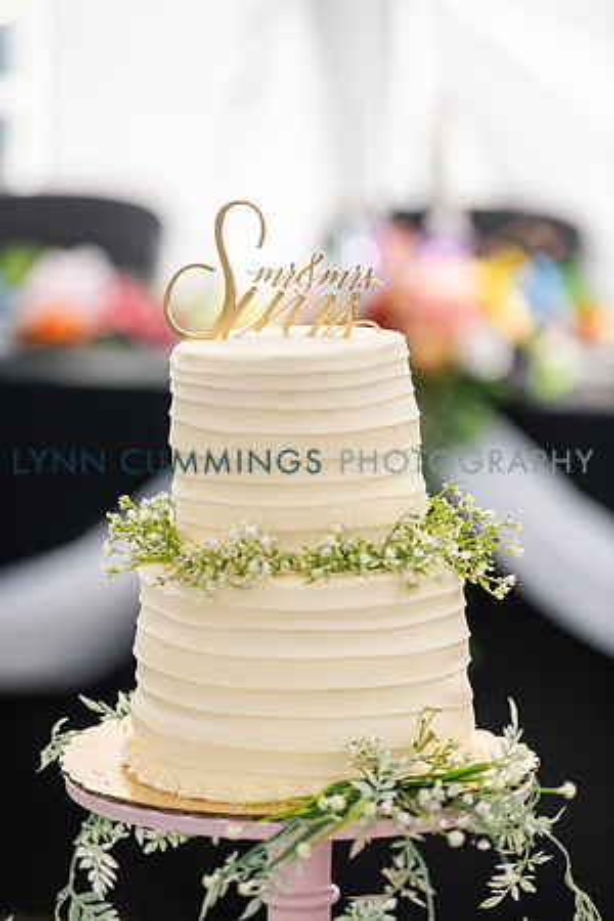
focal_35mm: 180
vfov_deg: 11.4
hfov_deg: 7.6
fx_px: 4605
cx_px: 307
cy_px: 460
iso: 640
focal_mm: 180
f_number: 3.5
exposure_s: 1/3200
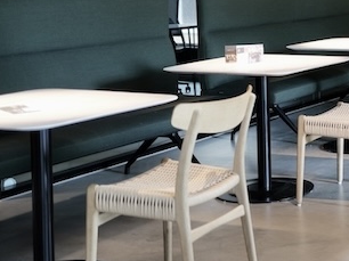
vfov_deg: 16.4
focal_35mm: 88
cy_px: -7
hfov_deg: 19.9
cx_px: 488
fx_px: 887
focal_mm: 28
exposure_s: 1/8
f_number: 1.7
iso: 100
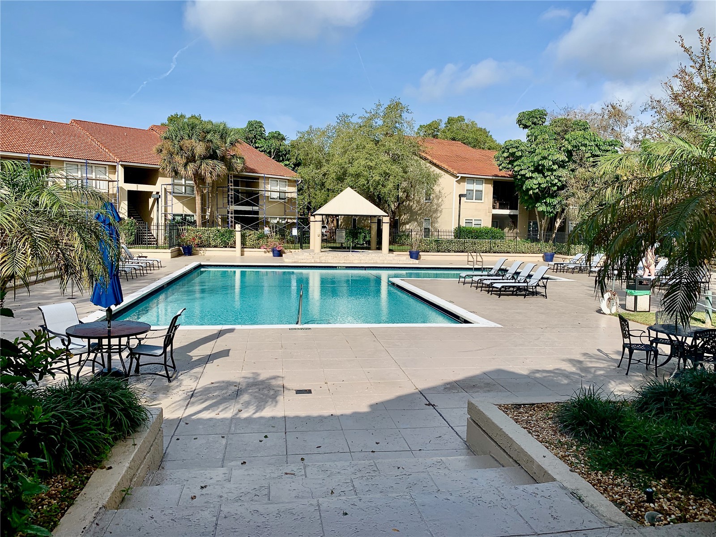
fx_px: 538
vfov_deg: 53.1
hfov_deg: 67.3
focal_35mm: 26
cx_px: 358
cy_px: 268
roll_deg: -1.1
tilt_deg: -5.7
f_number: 1.8
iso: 25
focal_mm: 4.25
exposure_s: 1/2257
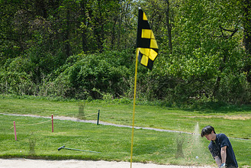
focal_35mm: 141
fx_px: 984
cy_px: 145
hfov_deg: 14.5
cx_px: 179
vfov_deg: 9.7
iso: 100
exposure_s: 1/1000
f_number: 3.5
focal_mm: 80
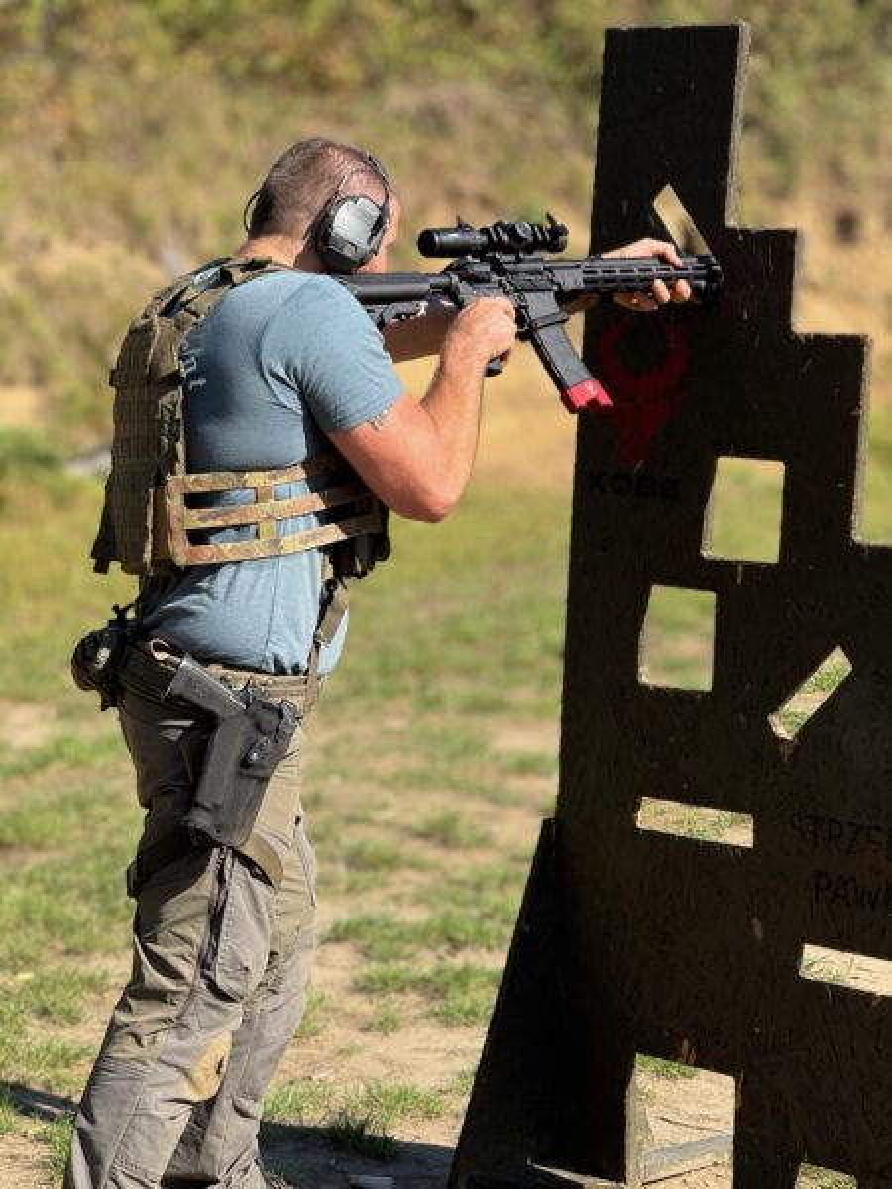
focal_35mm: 120
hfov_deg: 12.3
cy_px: 594
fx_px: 4123
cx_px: 446
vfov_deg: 16.4
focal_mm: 15.66
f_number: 2.8
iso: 50
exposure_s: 1/793
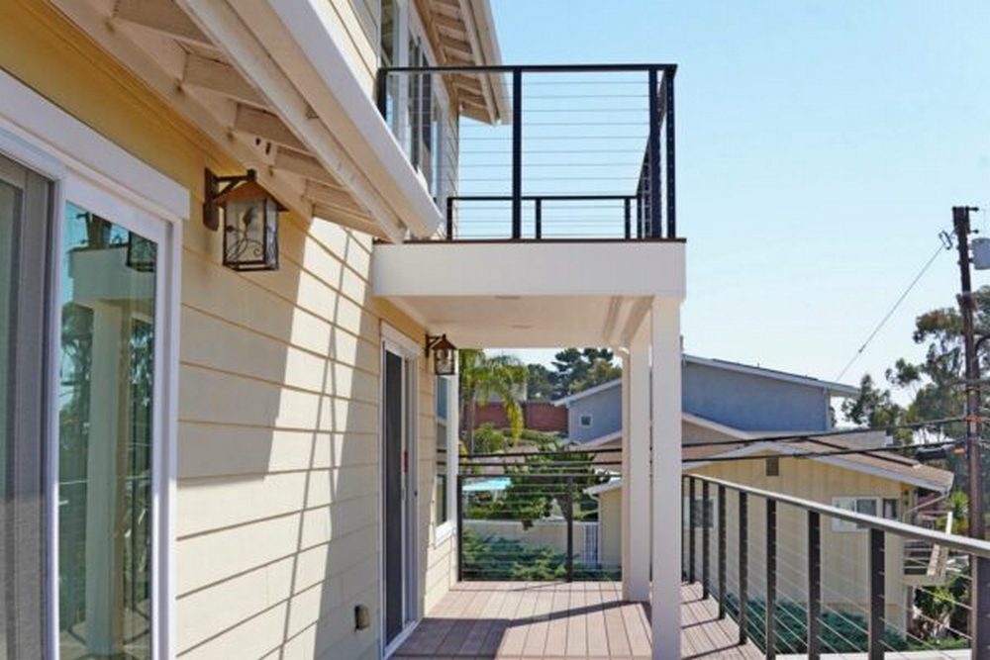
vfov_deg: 29.9
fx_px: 1238
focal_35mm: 45
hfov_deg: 43.6
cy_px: 330
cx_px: 495
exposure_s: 1/160
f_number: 11
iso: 125
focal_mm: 30
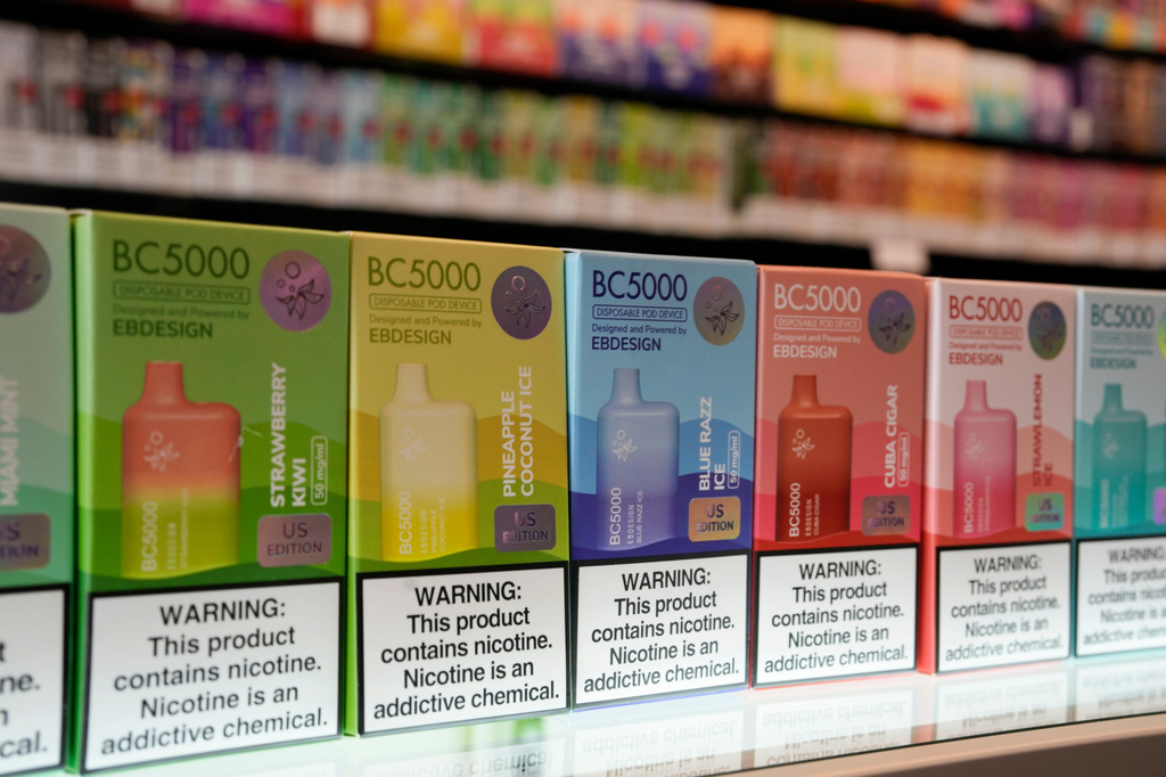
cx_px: 583
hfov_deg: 39.6
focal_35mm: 50
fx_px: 1619
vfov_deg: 27.0
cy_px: 388
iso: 400
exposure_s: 1/30
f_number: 9
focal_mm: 50
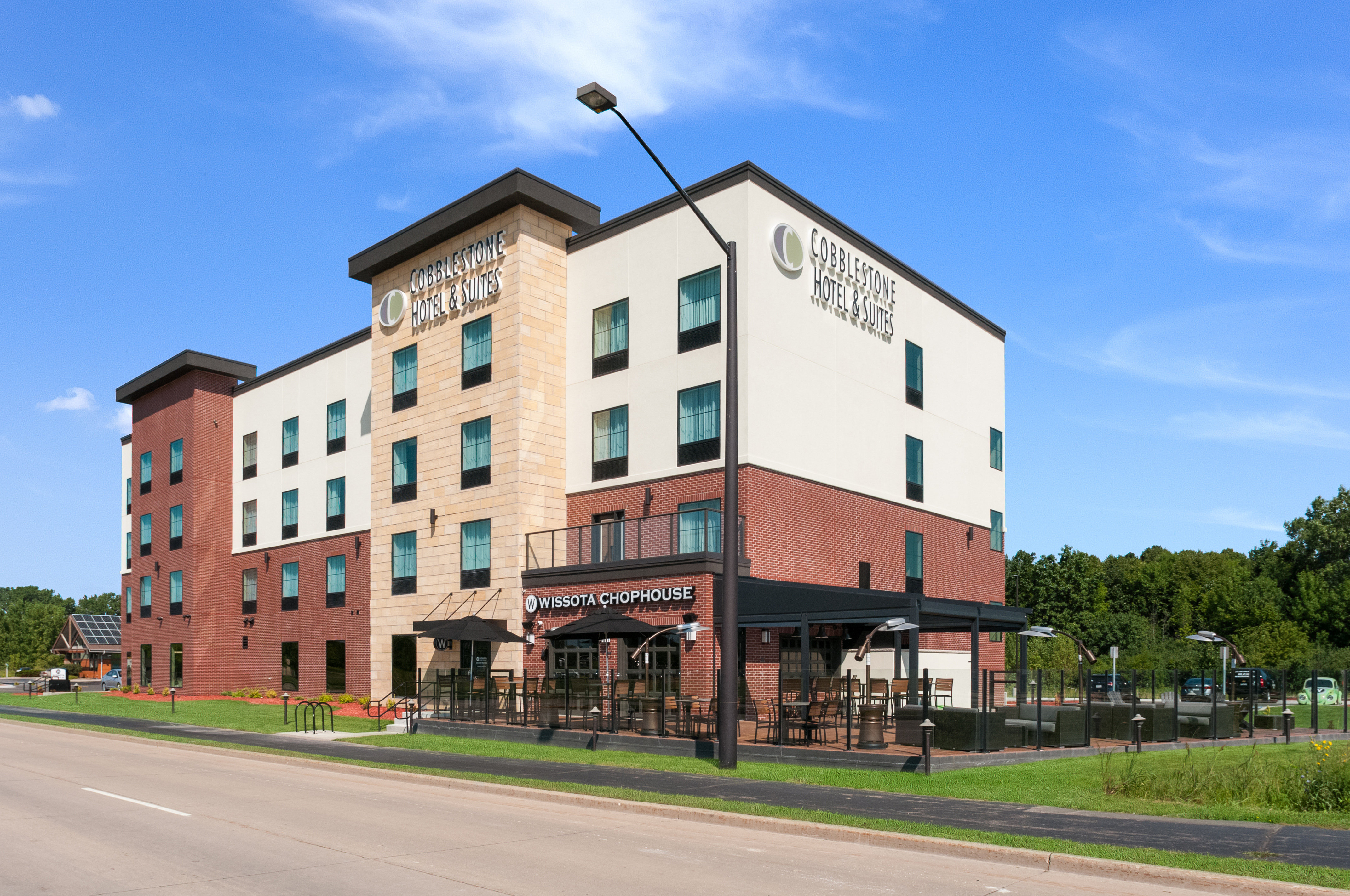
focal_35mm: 21
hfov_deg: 81.3
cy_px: 448
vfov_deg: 59.4
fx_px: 787
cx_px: 675
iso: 320
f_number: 8
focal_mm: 14
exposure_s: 1/1000
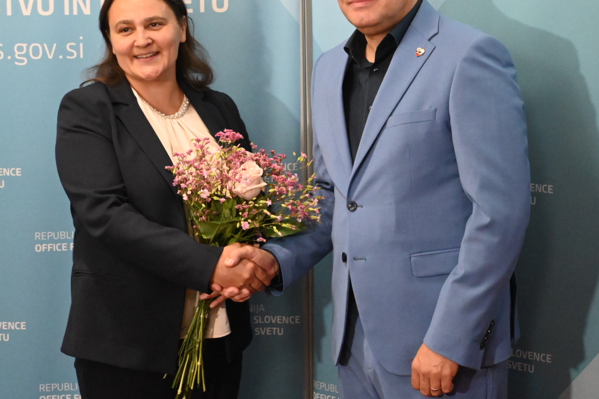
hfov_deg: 24.2
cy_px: 137
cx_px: 336
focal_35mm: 84
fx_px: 1398
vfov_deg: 16.2
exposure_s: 1/60
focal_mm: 38
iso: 7200
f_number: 5.6
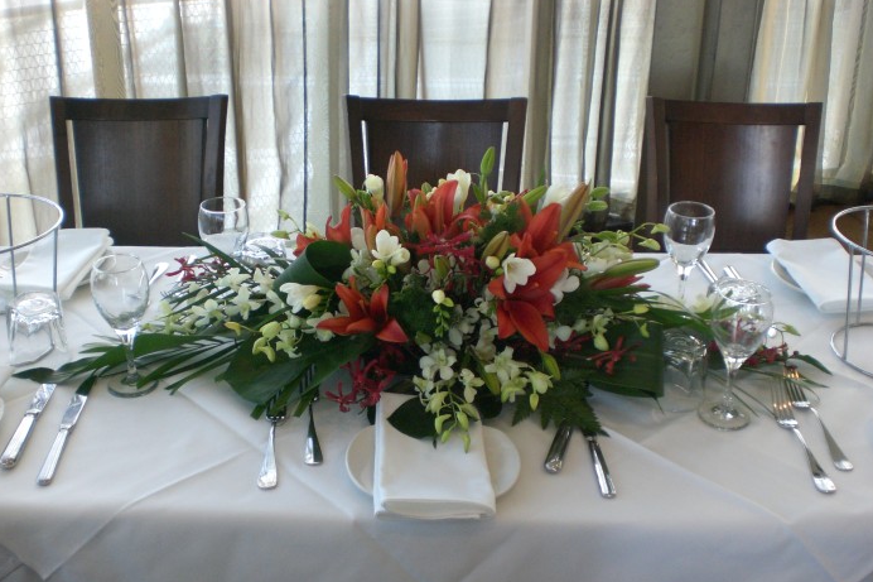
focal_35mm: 40
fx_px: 970
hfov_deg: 48.5
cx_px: 438
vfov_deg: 33.4
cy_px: 319
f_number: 3.1
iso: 200
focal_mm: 6.3
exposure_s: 1/80
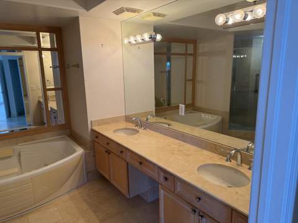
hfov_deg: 71.7
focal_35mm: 24
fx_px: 206
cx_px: 149
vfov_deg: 56.7
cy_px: 112
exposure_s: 1/120
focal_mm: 6.76
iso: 125
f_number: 1.78
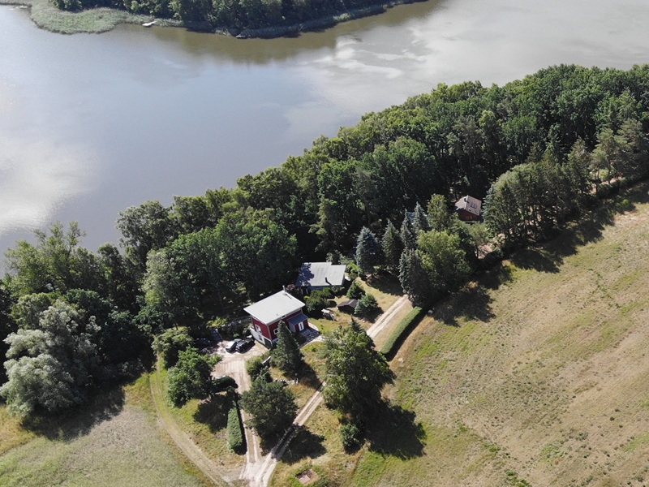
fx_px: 450
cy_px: 244
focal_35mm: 24
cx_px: 324
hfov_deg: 71.6
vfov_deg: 56.8
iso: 100
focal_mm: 4.5
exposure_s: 1/501
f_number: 2.8
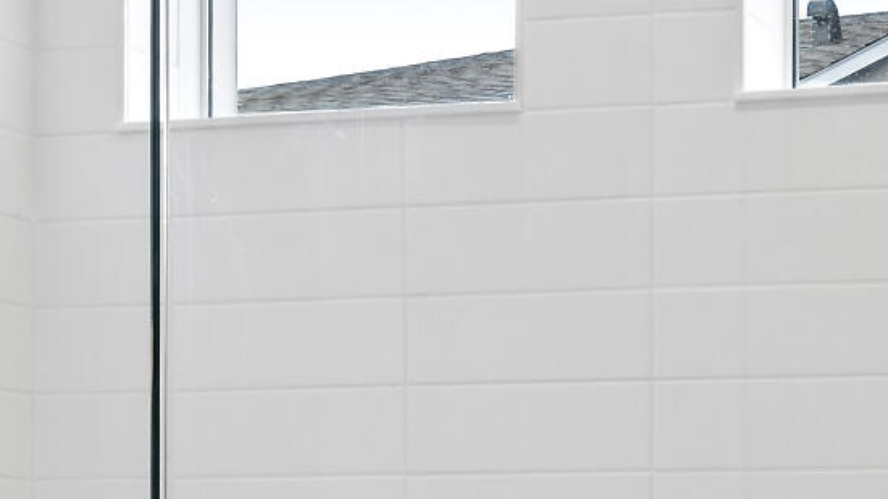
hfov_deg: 23.2
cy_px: 670
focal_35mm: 80
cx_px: 1183
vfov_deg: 14.4
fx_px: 1883
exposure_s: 1/30
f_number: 8
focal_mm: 14
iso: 200
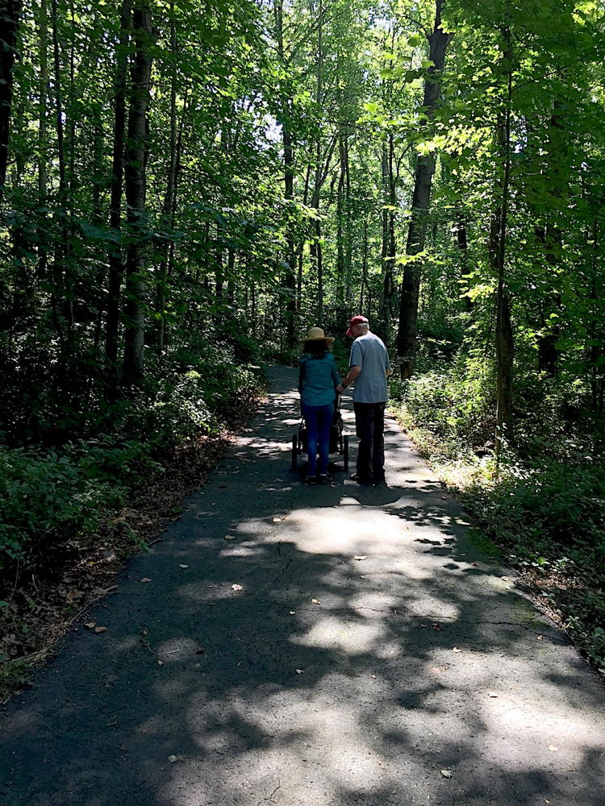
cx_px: 302
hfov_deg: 48.2
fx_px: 676
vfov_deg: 61.7
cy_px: 403
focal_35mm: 29
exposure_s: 1/60
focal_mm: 4.15
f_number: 2.2
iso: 32
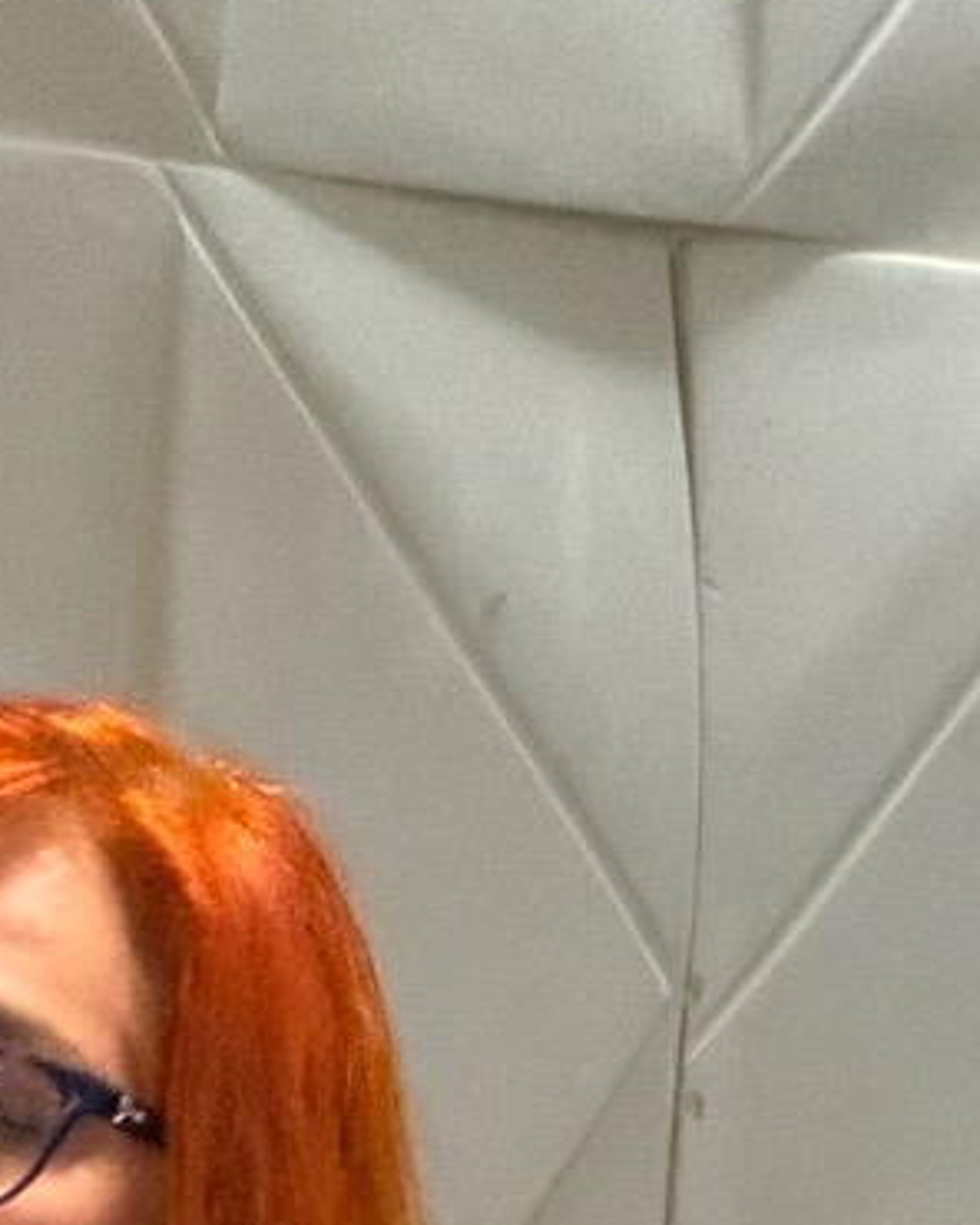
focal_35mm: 540
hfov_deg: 2.9
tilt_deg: -1.9
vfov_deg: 3.6
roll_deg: -1.7
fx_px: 19578
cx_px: 401
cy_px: 2122
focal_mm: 16.89
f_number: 2.8
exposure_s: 1/40
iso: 500
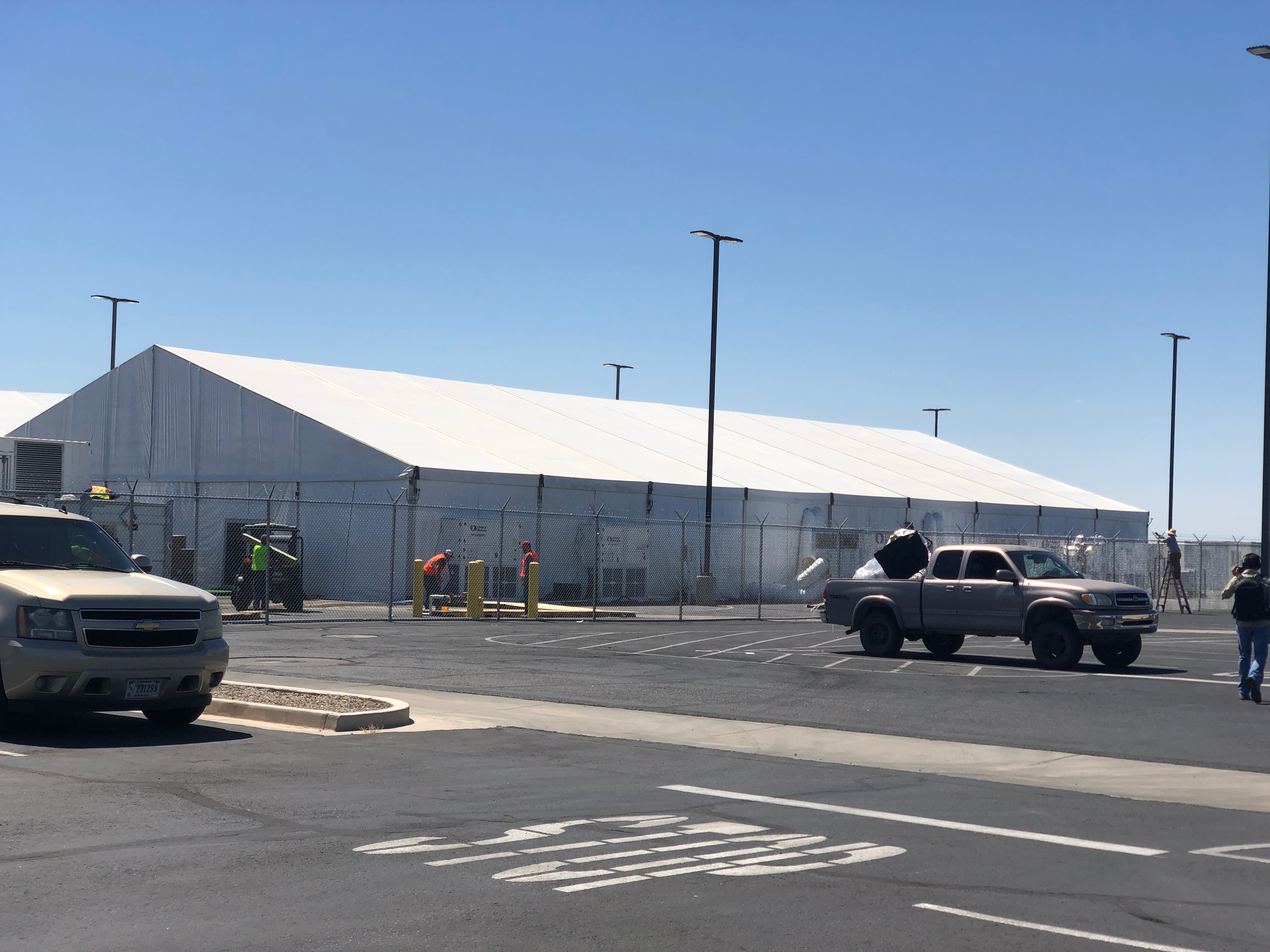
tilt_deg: -0.6
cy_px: 476
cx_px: 635
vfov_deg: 28.0
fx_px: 1908
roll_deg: -2.7
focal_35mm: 52
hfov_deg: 36.8
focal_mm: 6
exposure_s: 1/2114
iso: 16
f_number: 2.4
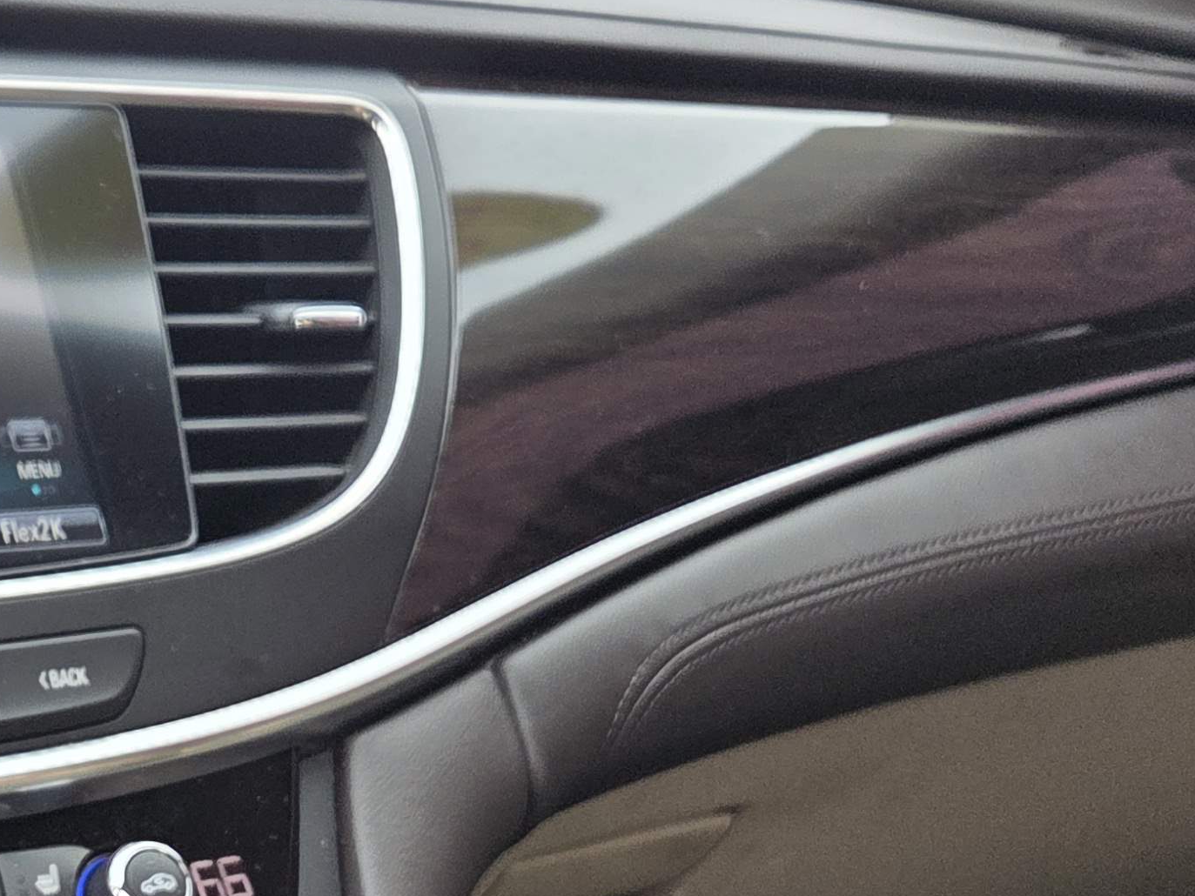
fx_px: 2313
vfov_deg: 20.9
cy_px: 980
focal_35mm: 67
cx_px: 71
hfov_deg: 27.7
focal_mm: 5.4
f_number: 1.8
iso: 50
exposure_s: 1/180
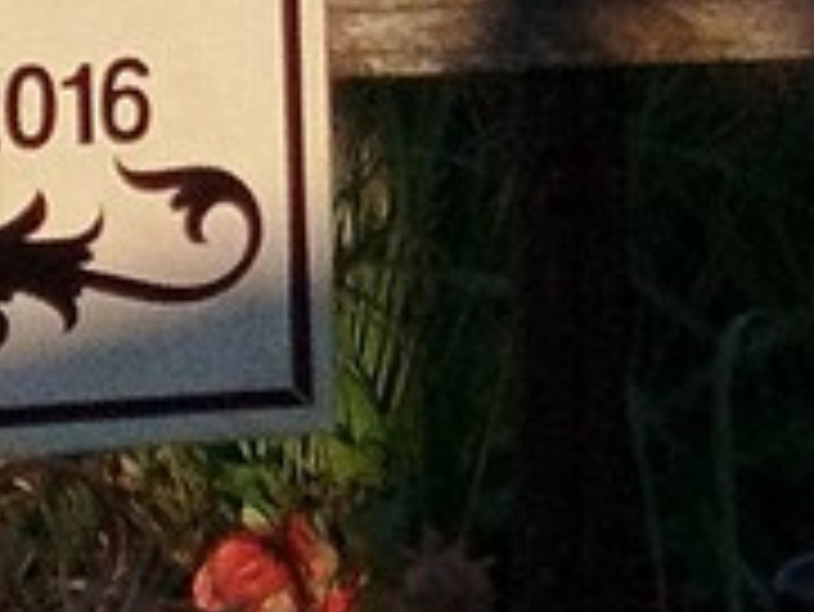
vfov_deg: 7.5
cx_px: -369
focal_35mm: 199
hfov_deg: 9.7
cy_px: 189
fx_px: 4683
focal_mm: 5.31
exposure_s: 1/518
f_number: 1.7
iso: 50
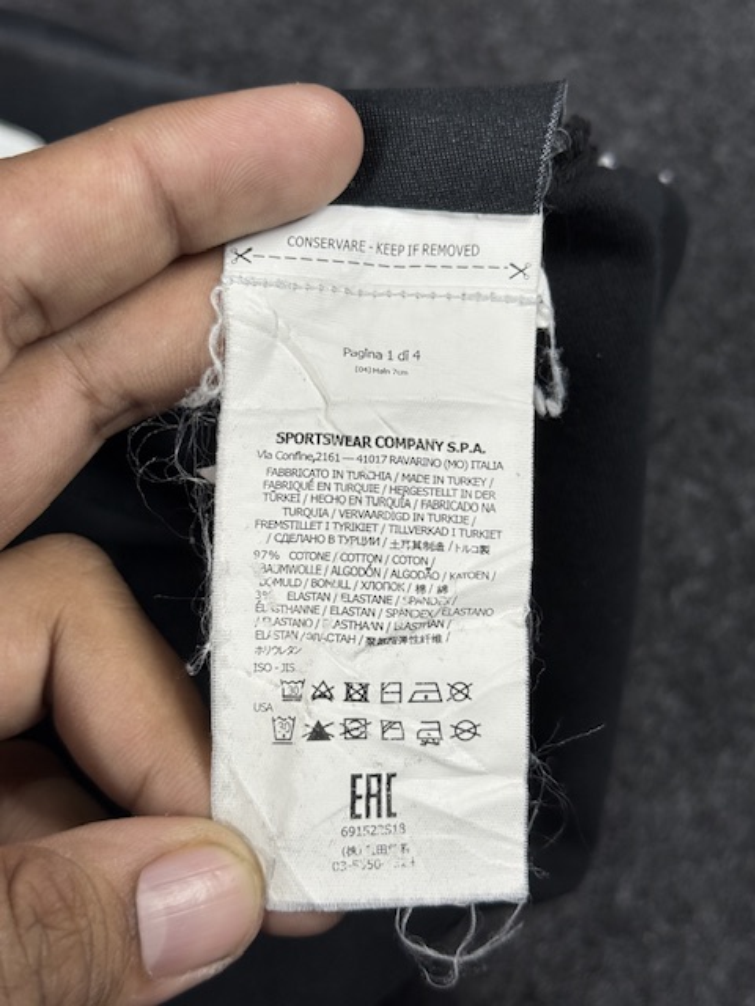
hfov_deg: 30.3
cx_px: 378
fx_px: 1396
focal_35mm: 48
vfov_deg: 39.7
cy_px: 503
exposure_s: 1/100
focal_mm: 6.76
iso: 50
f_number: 1.78
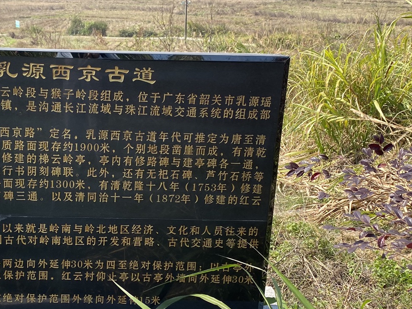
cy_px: 194
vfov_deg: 27.4
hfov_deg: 35.3
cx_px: 99
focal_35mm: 53
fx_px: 631
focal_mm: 4.25
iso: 32
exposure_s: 1/945
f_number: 1.8
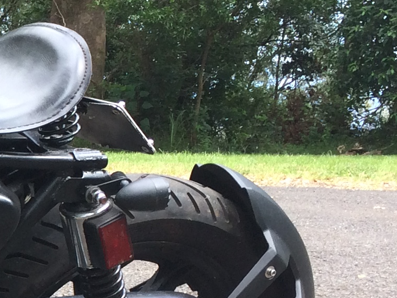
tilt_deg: -13.7
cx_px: -349
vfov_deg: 11.8
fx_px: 1423
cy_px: 312
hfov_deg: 13.9
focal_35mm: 124
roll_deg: -0.6
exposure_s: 1/342
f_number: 2.2
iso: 32
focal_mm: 4.15
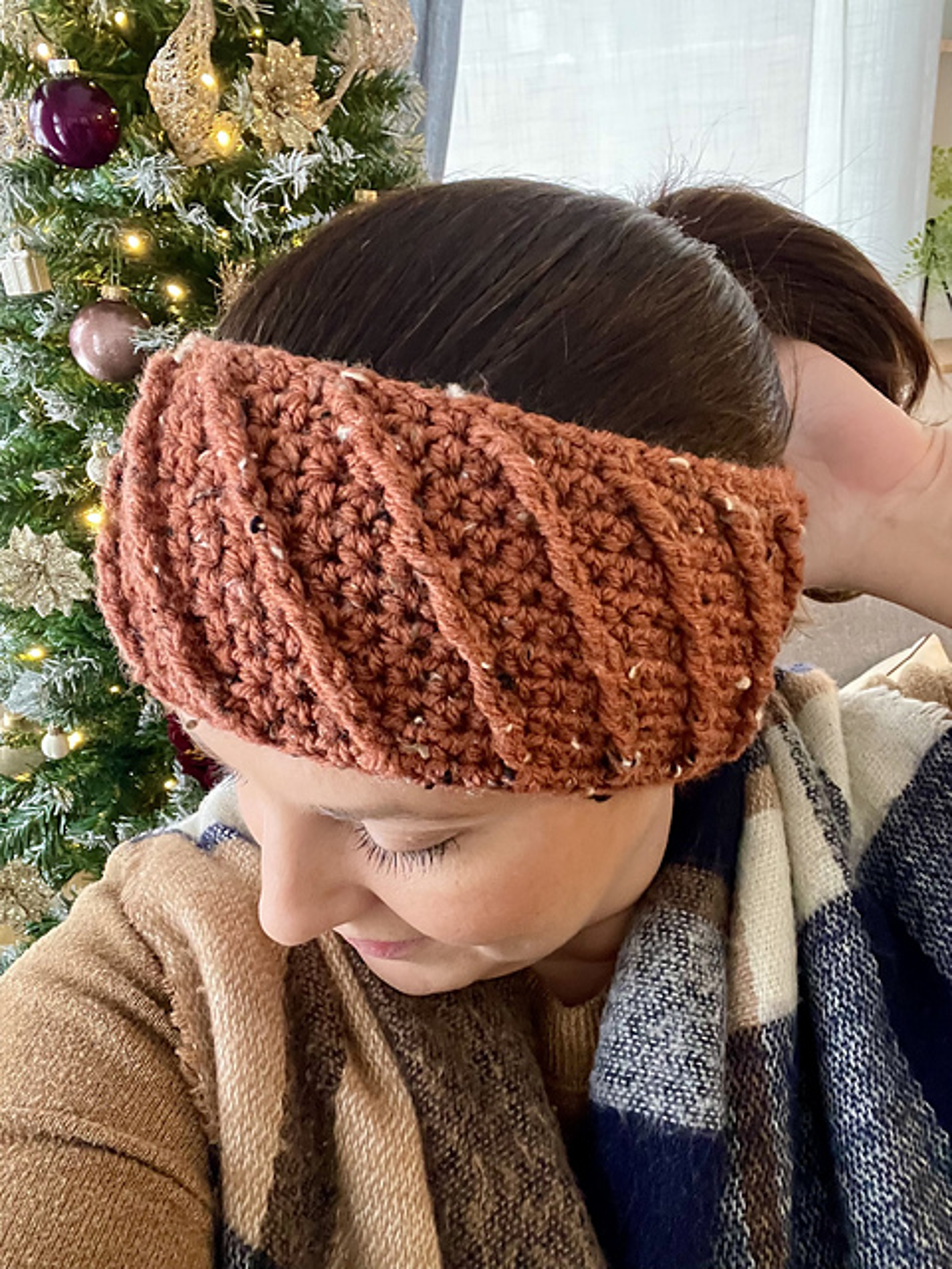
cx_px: 476
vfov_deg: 60.0
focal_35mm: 30
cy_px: 634
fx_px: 1100
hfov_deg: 46.8
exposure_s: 1/30
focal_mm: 2.71
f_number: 2.2
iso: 400
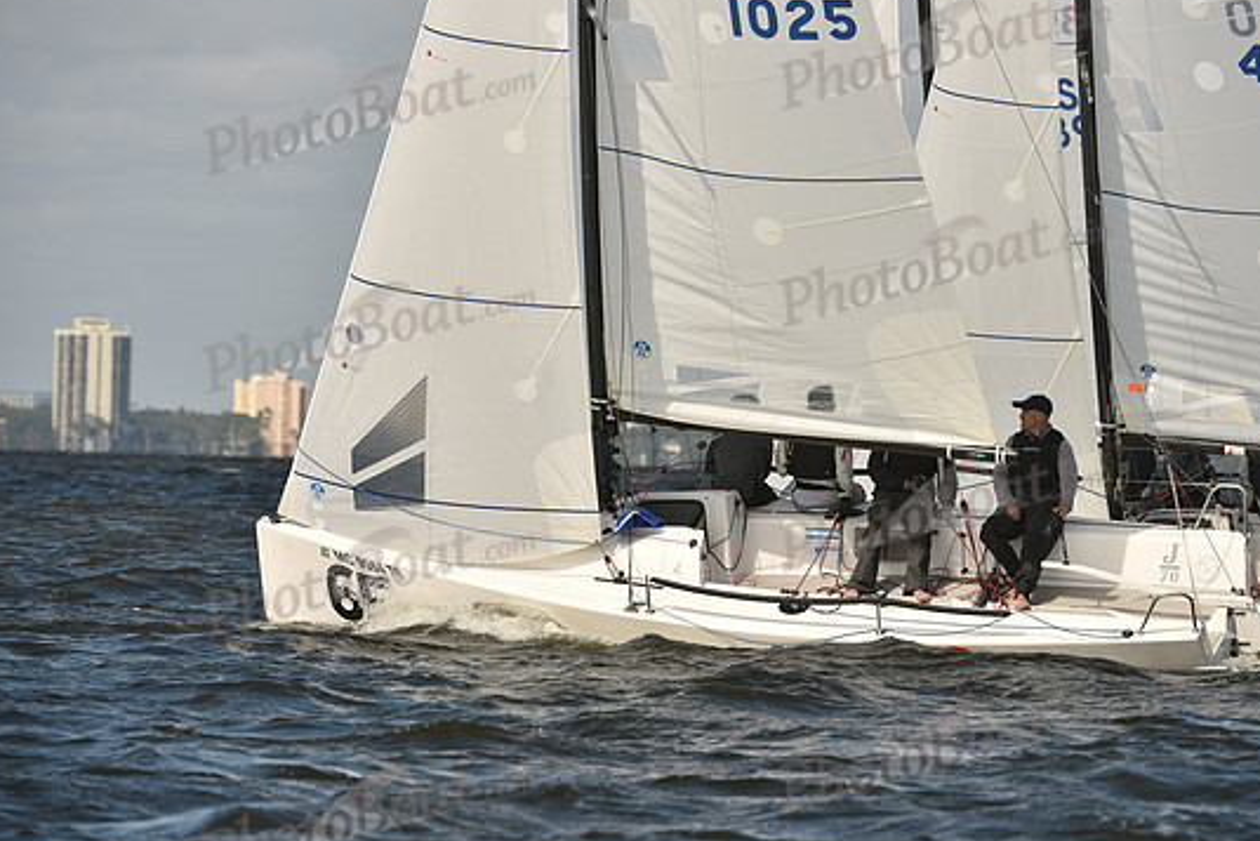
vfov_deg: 4.1
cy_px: 420
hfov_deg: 6.1
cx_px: 659
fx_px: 11762
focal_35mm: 336
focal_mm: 310
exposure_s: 1/1250
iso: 250
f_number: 7.1
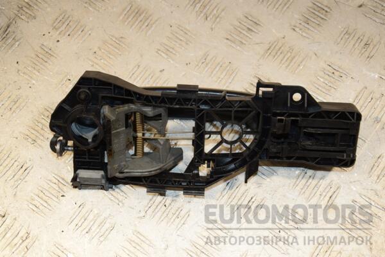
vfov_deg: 22.6
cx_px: 192
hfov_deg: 33.4
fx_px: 642
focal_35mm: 60
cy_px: 128
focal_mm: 40
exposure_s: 1/200
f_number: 7.1
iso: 800
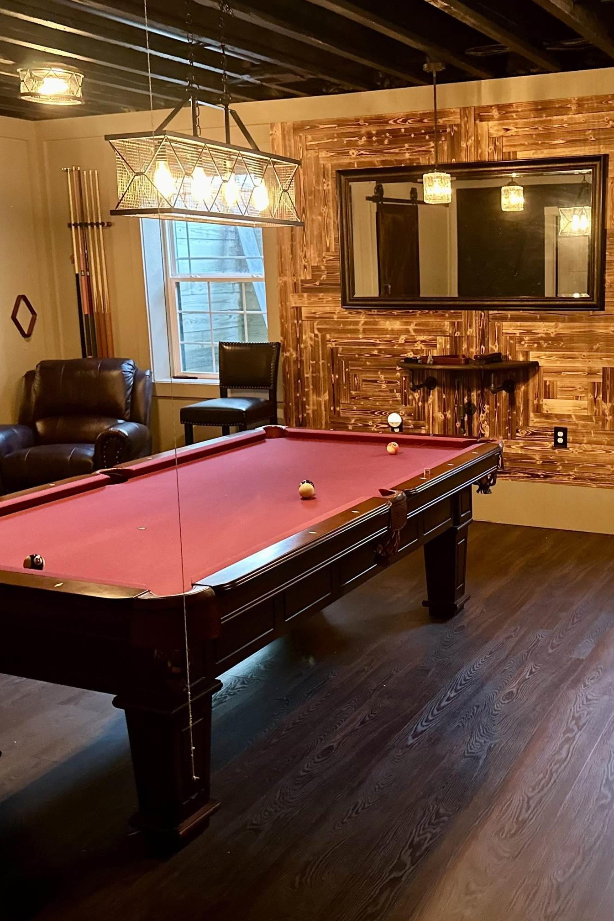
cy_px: 436
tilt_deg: -10.8
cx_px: 451
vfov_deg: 50.7
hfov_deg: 34.4
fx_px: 972
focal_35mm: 38
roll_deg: +0.0
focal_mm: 6.86
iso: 1000
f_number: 1.78
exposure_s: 1/40
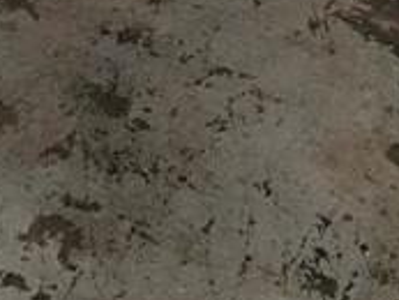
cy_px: -367
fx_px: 888
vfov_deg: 14.5
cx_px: -53
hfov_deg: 23.6
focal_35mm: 77
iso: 800
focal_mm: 2.2
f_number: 2.2
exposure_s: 1/60
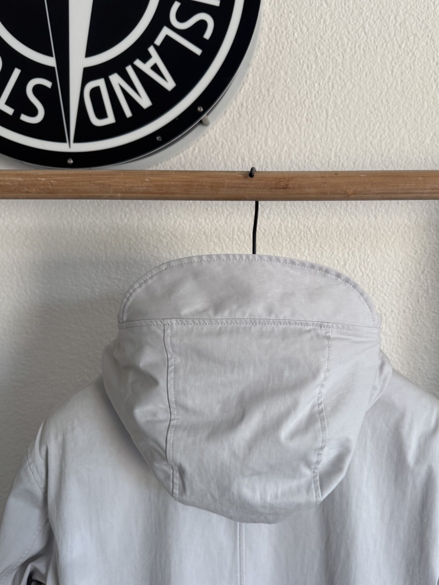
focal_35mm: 30
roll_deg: +0.6
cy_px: 307
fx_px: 507
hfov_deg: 46.4
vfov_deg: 59.9
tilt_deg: -3.5
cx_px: 270
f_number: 1.78
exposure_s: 1/121
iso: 160
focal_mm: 6.76
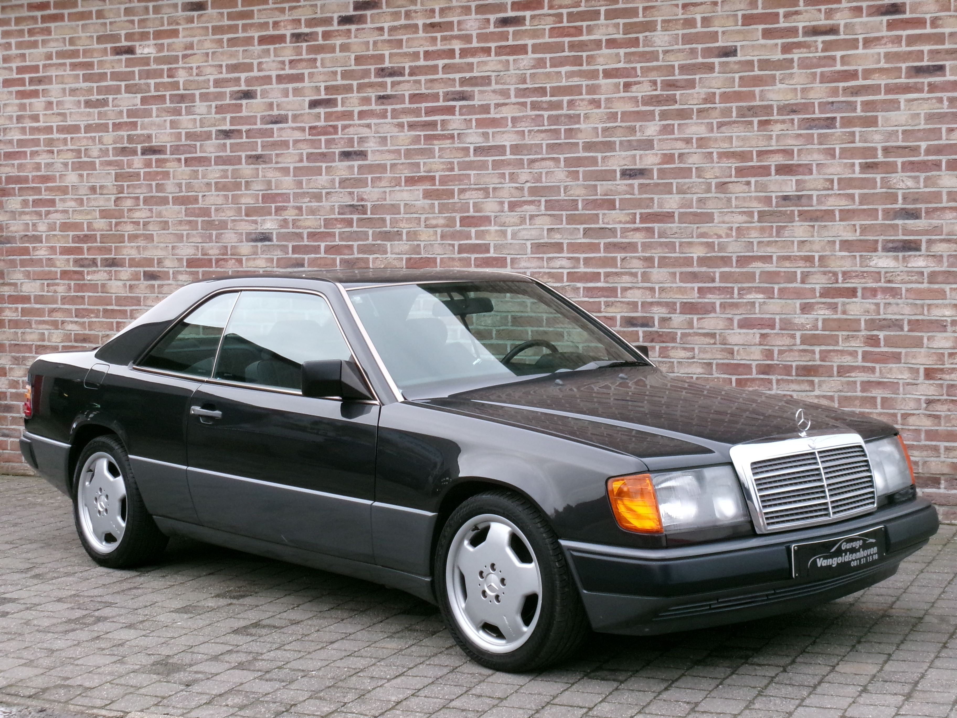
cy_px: 359
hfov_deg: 30.3
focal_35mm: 64
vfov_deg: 22.9
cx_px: 478
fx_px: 1769
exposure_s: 1/125
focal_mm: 11.5
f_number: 5.2
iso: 433
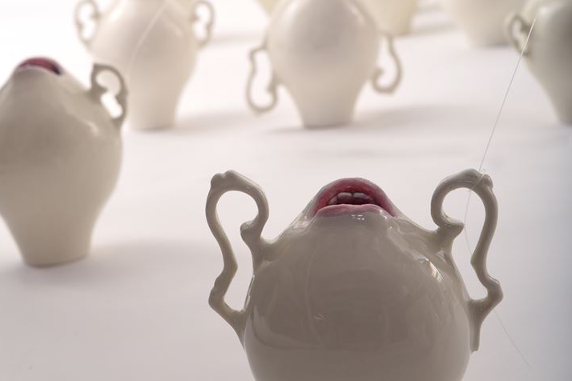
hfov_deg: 19.3
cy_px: 137
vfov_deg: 12.9
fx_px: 1684
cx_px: 285
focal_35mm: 106
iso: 100
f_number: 11
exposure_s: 1/200
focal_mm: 70
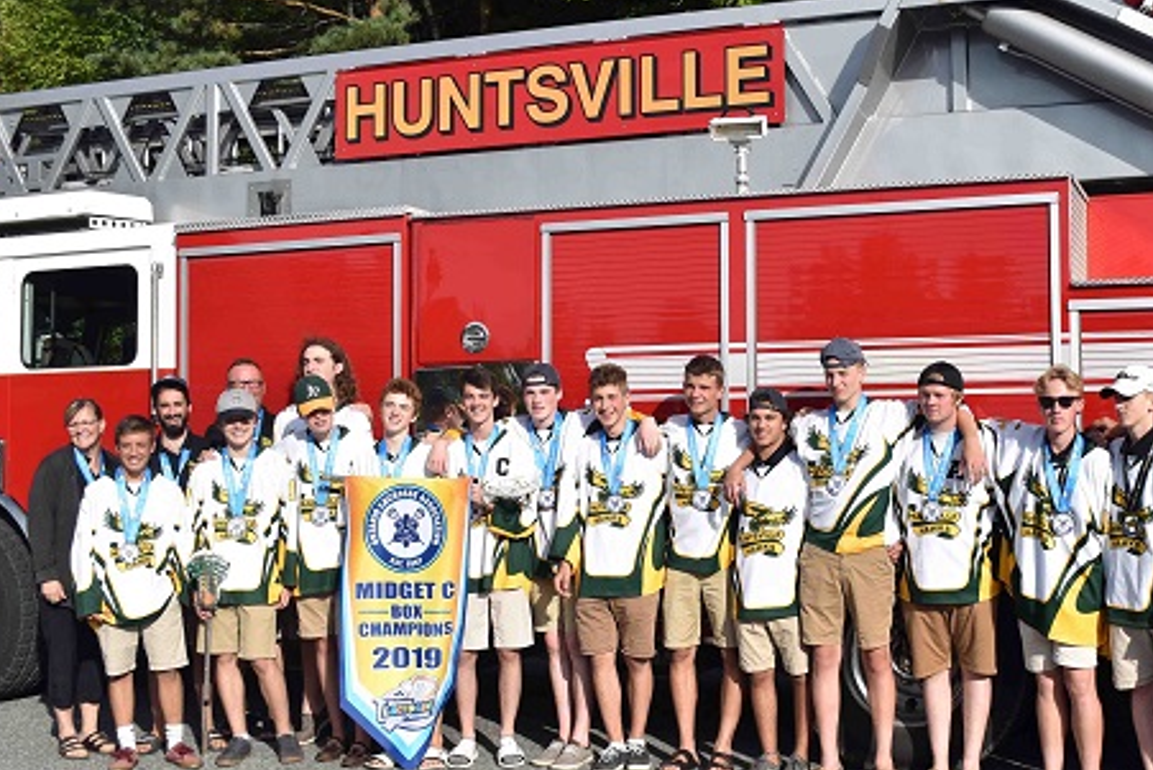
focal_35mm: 47
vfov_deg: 28.7
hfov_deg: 41.5
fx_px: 1506
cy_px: 408
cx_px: 743
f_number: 8
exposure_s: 1/400
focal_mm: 20
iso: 100
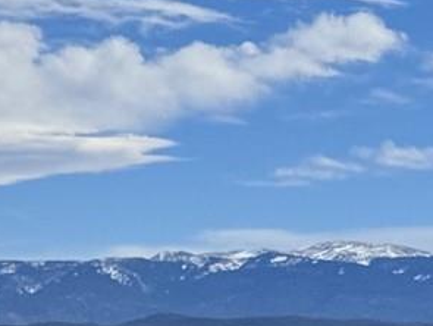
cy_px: 568
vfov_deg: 5.6
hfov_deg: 7.5
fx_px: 3256
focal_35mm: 260
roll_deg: +0.7
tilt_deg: -3.3
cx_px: -78
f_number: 1.78
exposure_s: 1/7937
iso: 64
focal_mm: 6.76
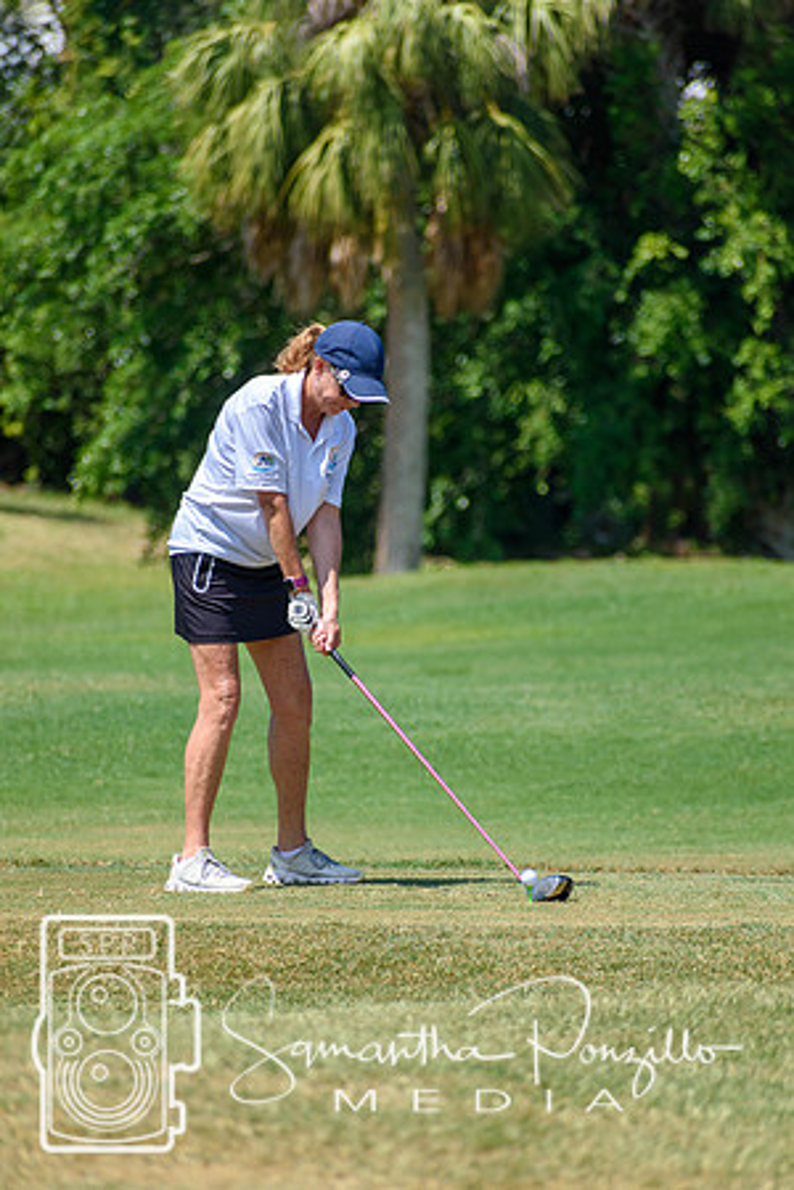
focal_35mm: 450
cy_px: 595
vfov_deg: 4.6
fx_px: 14886
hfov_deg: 3.1
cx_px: 397
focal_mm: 300
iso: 400
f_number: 6.3
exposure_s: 1/1600
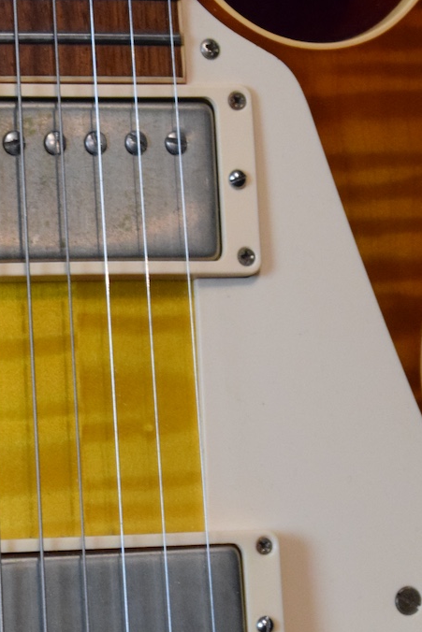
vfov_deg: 11.2
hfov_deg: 7.5
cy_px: 513
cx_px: 8
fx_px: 3218
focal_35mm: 183
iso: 2800
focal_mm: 55
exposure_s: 1/60
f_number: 5.6
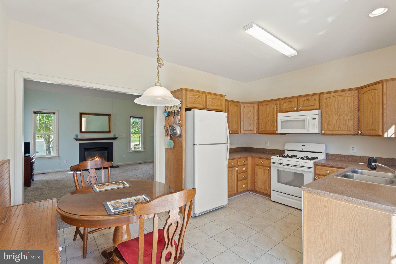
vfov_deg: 73.7
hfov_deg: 96.7
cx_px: 198
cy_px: 132
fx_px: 176
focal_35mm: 16
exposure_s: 1/10
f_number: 10
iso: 500
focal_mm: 16
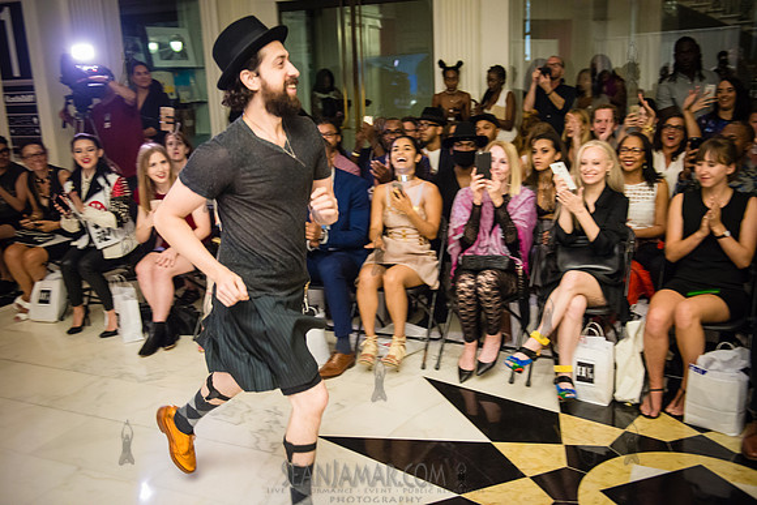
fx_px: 736
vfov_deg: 37.9
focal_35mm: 35
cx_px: 378
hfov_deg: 54.4
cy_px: 252
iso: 5000
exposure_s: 1/200
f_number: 2.8
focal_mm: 35
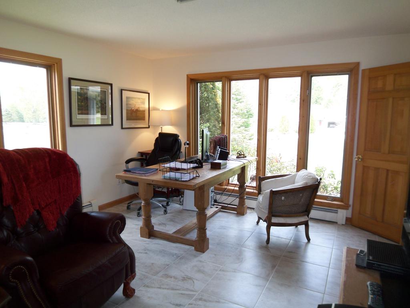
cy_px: 154
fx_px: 272
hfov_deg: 73.9
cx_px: 205
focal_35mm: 23
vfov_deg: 58.9
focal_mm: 3.8
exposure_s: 1/40
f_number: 2.8
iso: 50
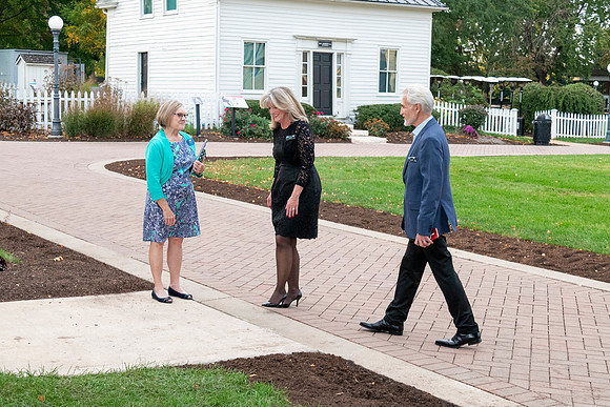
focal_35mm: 57
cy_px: 204
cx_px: 305
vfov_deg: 23.8
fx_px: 966
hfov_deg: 35.0
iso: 3200
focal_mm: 38
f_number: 9
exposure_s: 1/160
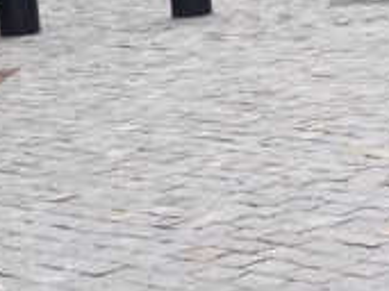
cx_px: 257
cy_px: -173
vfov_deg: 8.6
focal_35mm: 168
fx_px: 1887
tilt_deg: +0.6
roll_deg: +5.2
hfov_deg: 11.8
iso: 32
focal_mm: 3.99
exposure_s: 1/565
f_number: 1.8
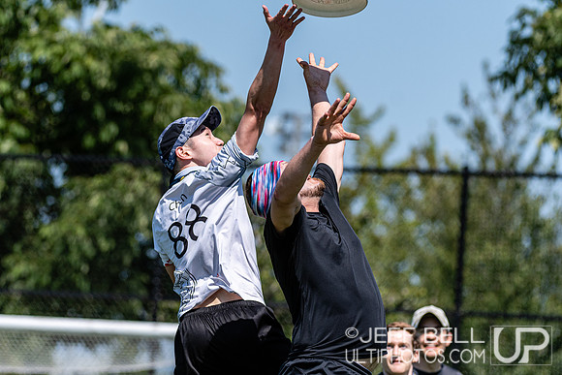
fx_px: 5105
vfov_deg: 4.2
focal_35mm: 327
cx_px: 256
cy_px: 204
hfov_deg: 6.3
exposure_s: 1/2500
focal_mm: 200
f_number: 4
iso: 200
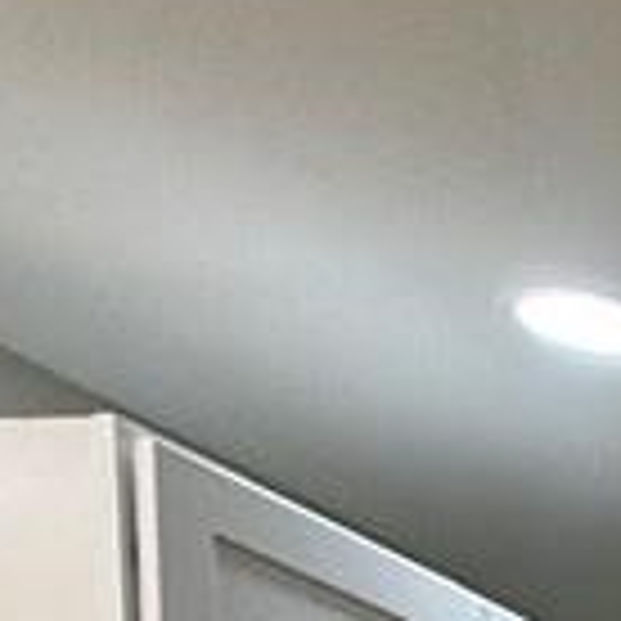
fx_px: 1867
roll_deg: +0.0
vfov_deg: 14.8
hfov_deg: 12.5
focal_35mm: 92
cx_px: 1674
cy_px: 1305
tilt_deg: -2.6
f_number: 2.2
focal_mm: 2.22
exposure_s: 1/120
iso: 160
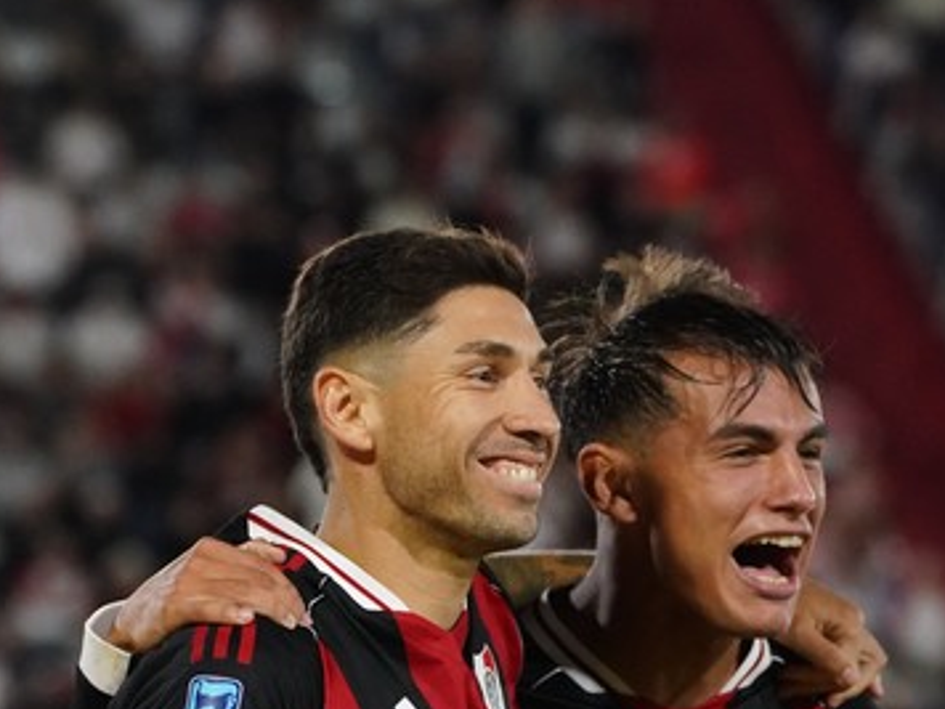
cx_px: 472
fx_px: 11575
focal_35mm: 424
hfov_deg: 4.7
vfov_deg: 3.5
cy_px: 619
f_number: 6.3
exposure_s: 1/1600
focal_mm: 218
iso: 8000
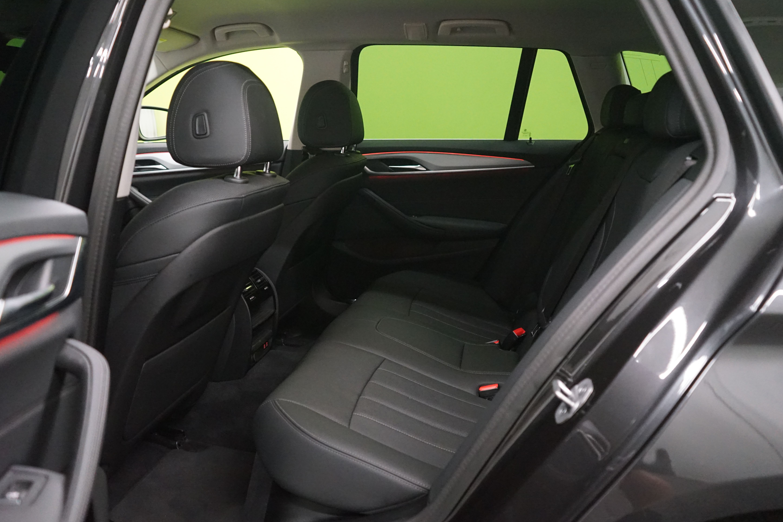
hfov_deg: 61.9
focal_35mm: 30
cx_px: 392
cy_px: 267
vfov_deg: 43.6
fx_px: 652
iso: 6400
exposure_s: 1/60
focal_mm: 29
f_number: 3.5
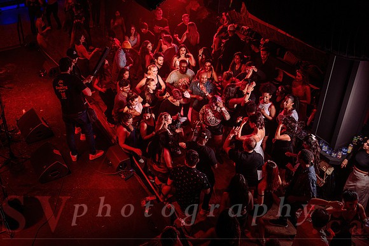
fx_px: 425
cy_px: 98
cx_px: 145
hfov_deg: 46.6
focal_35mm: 41
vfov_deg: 32.2
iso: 800
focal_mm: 34
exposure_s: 1/40
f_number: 3.2
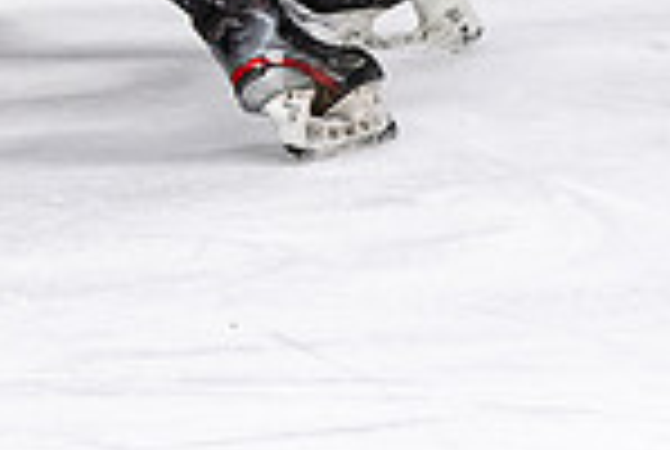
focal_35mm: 1171
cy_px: -454
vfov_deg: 1.2
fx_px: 21837
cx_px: -202
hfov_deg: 1.8
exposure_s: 1/800
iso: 2000
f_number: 3.5
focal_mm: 170
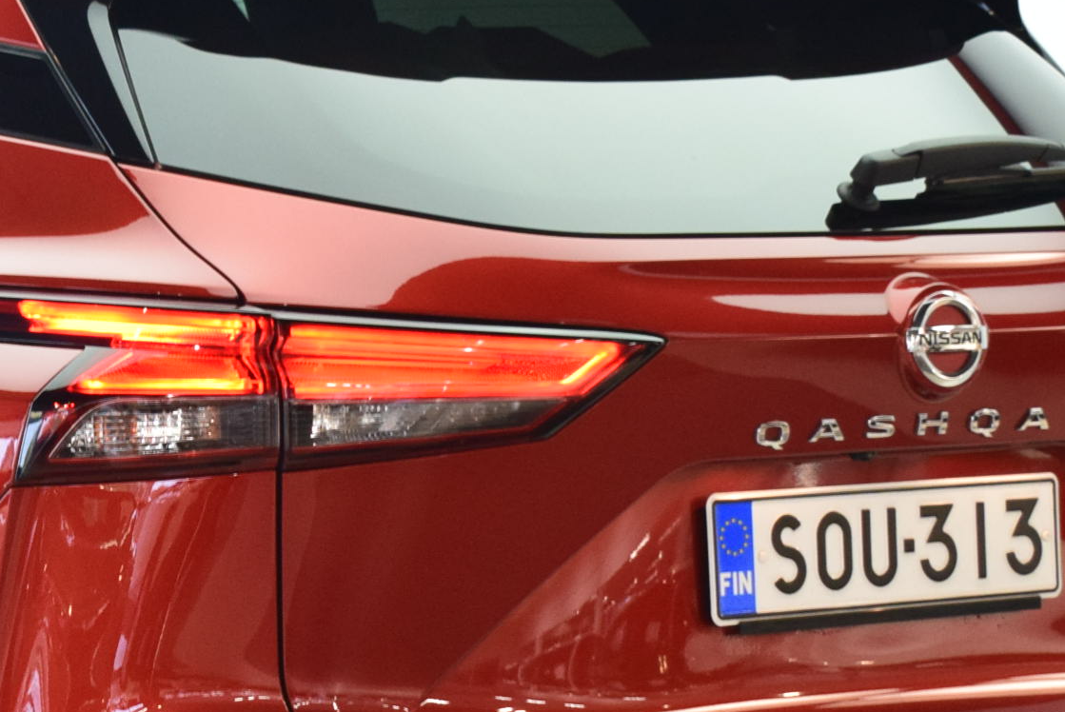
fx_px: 4155
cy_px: 634
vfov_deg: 9.8
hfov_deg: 14.5
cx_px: 114
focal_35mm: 140
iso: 1600
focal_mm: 35
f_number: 4.5
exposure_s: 1/80
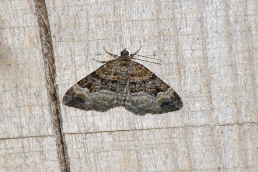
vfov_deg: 6.5
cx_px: 129
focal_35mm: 210
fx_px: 1504
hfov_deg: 9.8
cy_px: 86
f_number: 7.1
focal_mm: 140
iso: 320
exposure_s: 1/60
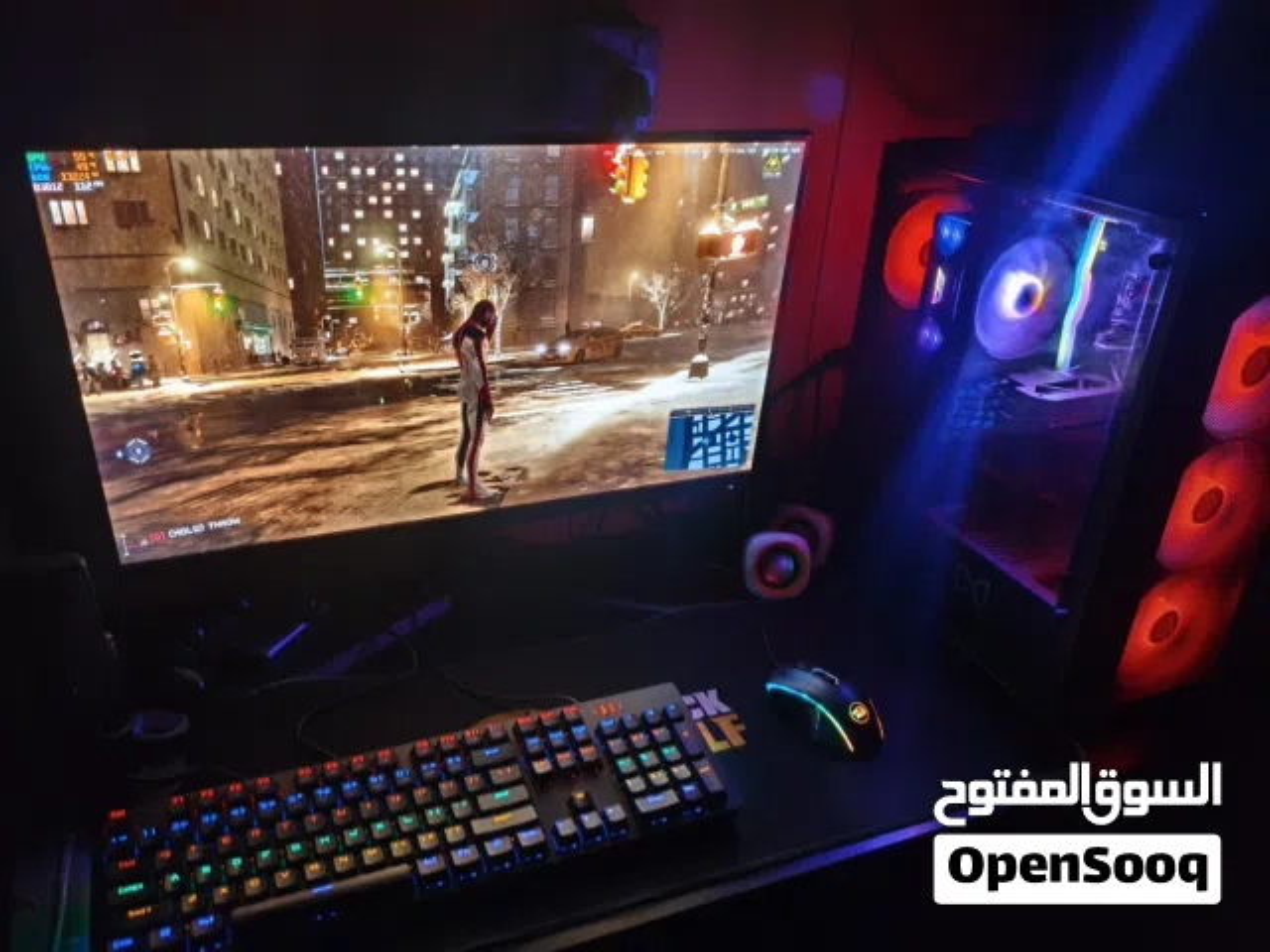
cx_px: 635
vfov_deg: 53.1
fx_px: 954
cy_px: 476
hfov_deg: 67.3
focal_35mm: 26
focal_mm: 4.94
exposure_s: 1/16.7
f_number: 1.5
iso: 1600
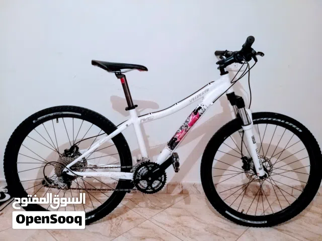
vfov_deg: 51.4
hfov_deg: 65.3
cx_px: 161
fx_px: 251
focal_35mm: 27
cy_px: 120
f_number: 1.7
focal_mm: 3.93
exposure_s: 1/25
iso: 320
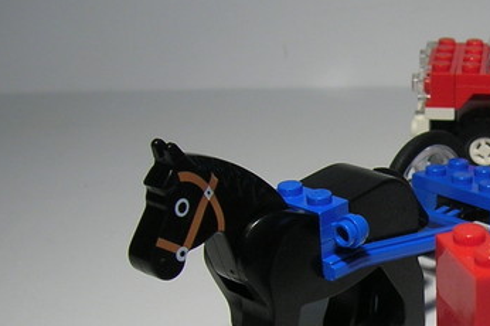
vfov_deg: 14.7
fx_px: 1251
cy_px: 281
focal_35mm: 92
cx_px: 579
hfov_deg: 20.8
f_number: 2.9
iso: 50
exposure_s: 1/40.5
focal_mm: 5.7
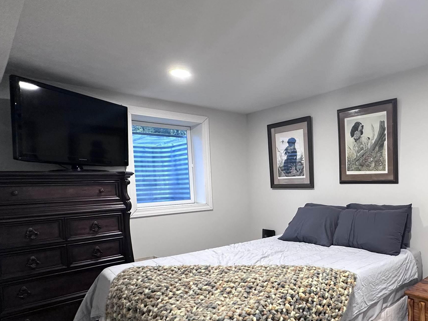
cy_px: 201
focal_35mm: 25
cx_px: 313
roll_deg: +0.8
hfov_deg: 65.8
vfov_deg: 54.3
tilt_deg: -3.5
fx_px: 309
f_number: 2.2
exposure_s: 1/60
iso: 250
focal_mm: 2.22
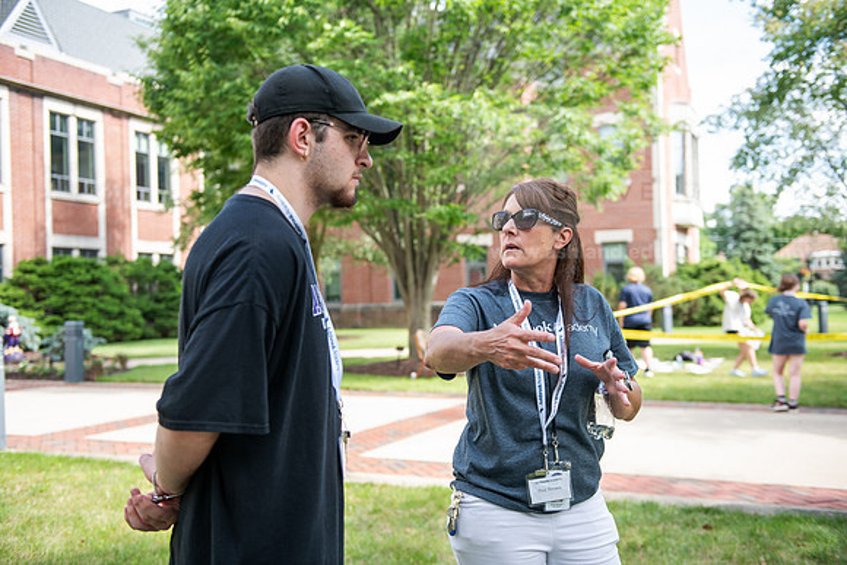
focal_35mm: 40
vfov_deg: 33.4
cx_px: 424
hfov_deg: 48.4
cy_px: 282
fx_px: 941
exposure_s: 1/320
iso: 160
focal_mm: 40
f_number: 3.2
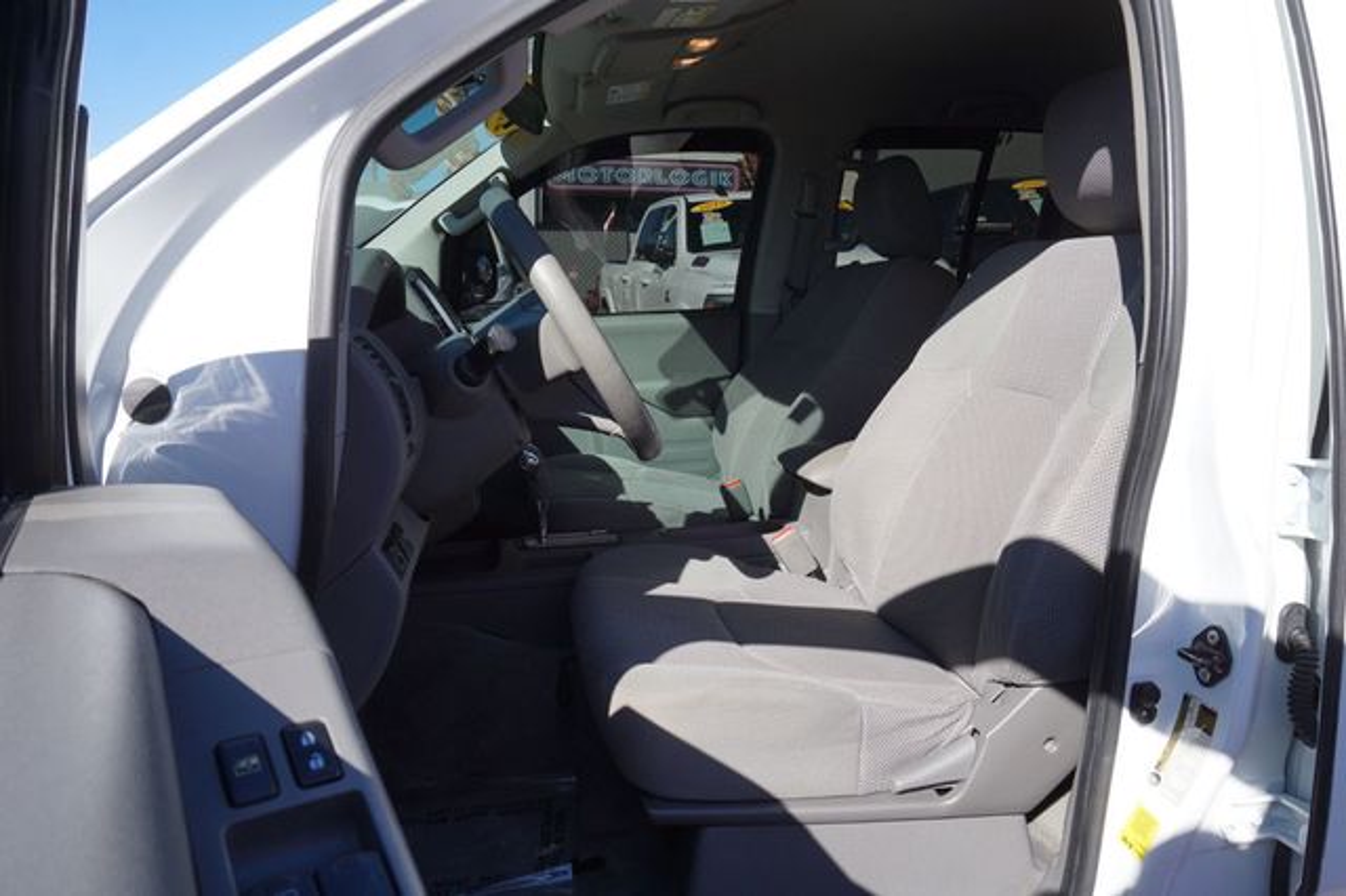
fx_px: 897
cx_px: 673
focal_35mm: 24
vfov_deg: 53.1
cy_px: 448
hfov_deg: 73.8
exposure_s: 1/100
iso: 100
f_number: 9
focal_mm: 16
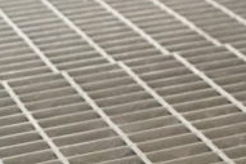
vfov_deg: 7.0
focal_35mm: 188
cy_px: -187
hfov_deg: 10.4
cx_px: 431
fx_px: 1284
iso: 12800
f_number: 5
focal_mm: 35
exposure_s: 1/100
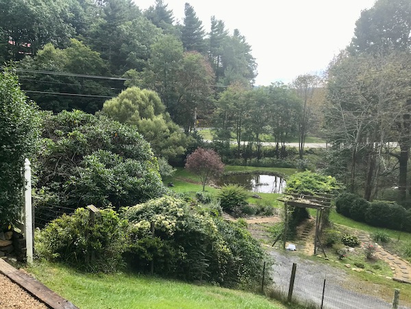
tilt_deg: -12.4
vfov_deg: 49.8
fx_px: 333
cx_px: 206
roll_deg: +0.0
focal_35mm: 28
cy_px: 154
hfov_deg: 63.4
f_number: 1.8
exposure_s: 1/825
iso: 20
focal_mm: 3.99
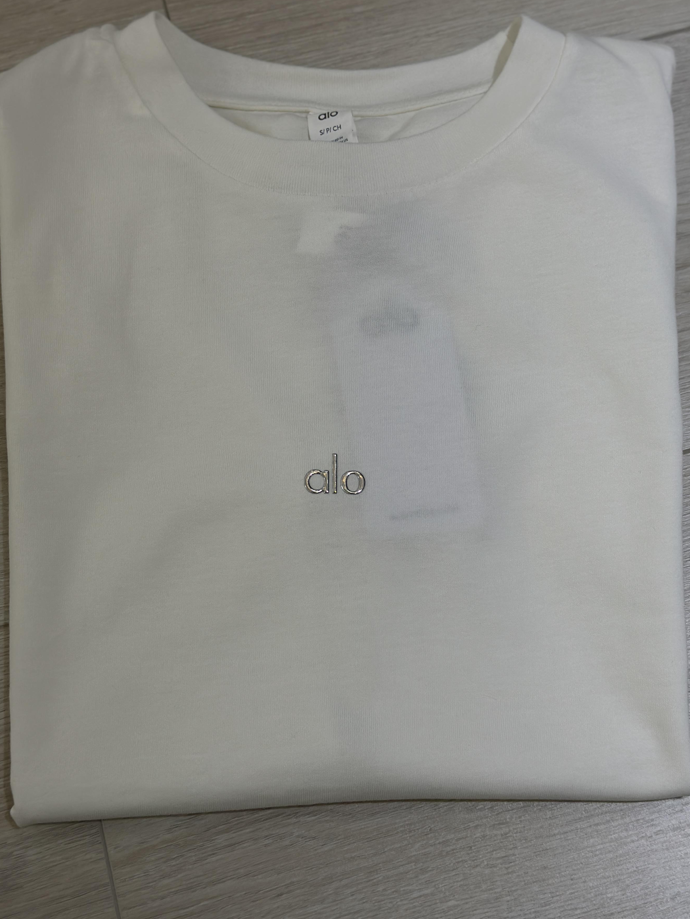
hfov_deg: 26.6
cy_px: 452
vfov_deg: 34.9
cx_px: 352
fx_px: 1462
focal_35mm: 55
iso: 80
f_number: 1.78
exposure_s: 1/100
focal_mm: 6.86
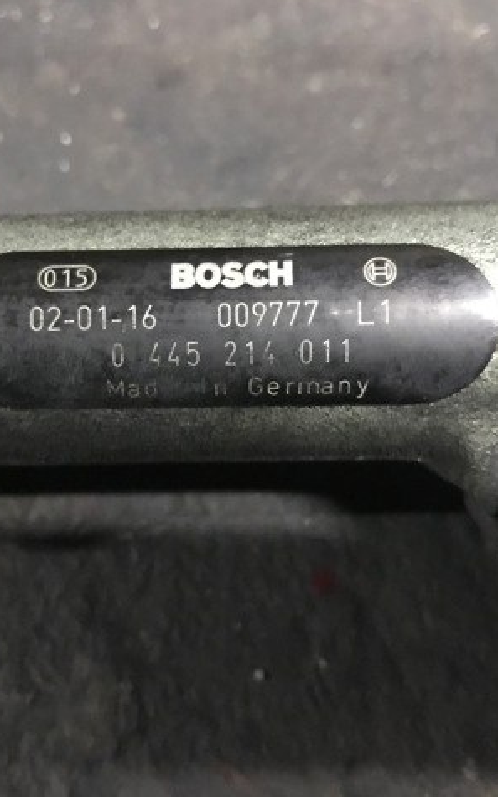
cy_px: 397
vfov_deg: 49.3
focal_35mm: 40
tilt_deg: -67.2
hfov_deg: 31.9
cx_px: 196
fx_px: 868
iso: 100
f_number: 1.8
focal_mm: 3.99
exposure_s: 1/4
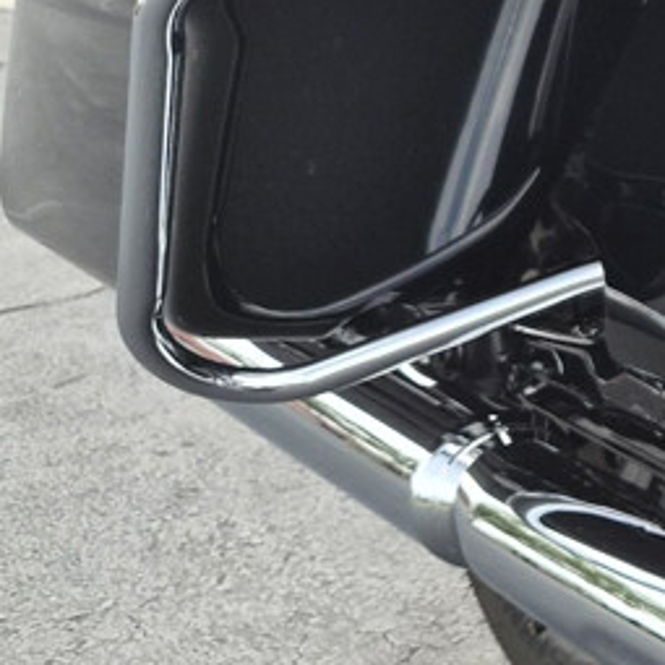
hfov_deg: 15.7
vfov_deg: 20.3
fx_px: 1847
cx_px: 1370
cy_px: 185
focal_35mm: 85
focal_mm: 5.4
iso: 80
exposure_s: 1/3240
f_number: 1.8
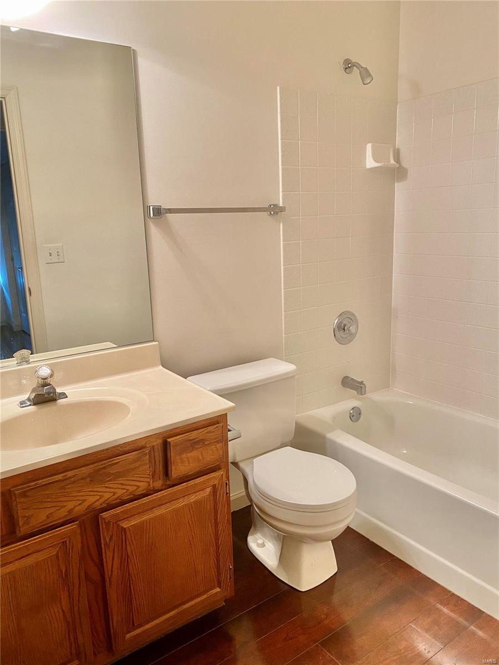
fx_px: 500
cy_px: 332
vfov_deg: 67.3
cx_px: 250
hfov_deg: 53.1
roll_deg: +2.8
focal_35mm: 26
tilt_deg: -11.3
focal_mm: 4.25
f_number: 1.8
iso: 125
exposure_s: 1/60
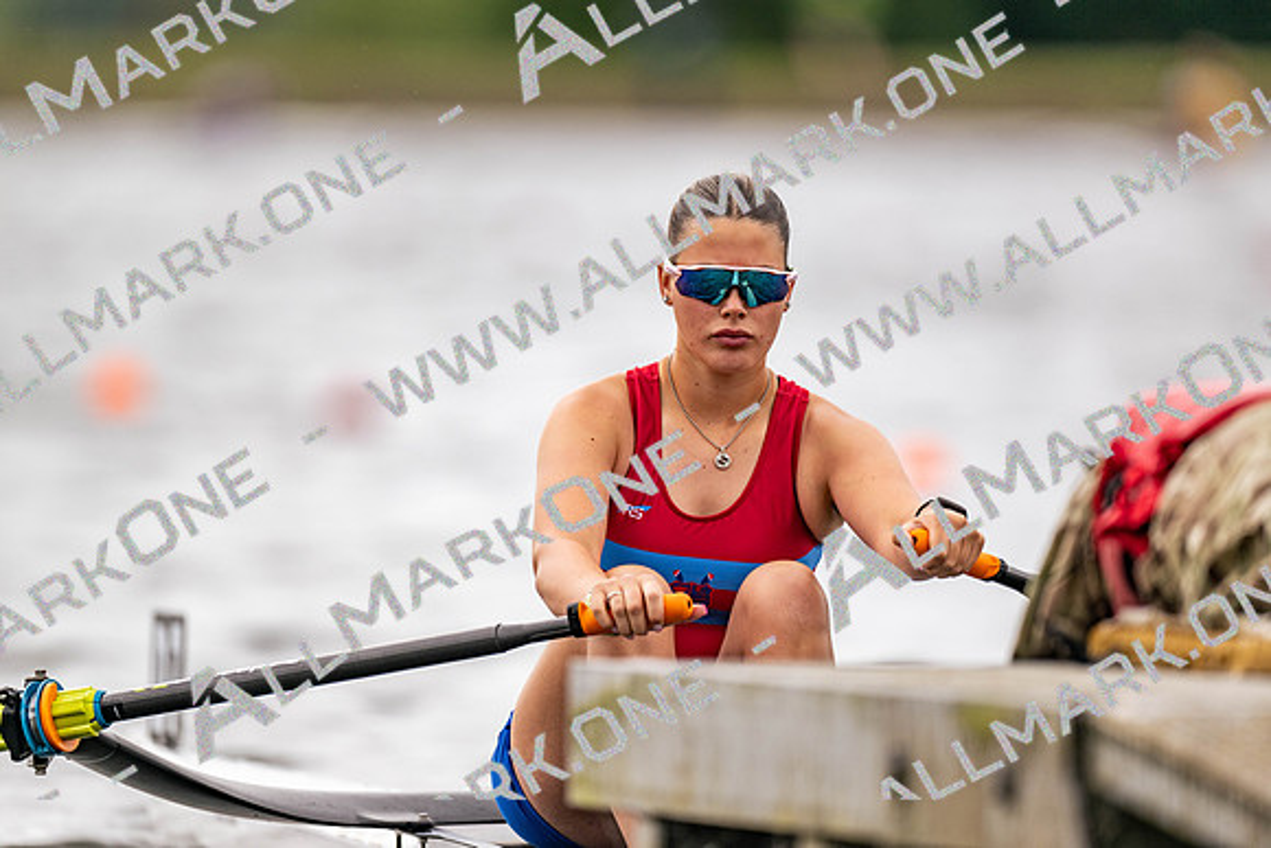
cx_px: 636
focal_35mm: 600
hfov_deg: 3.4
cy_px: 424
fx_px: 21198
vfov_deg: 2.3
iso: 280
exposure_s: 1/2500
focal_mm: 600
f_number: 4
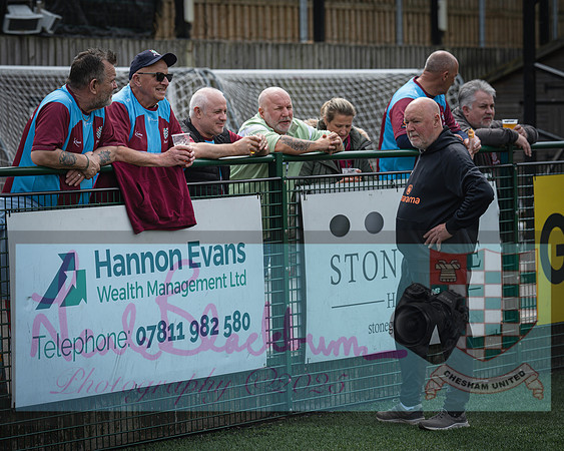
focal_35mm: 172
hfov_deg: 11.2
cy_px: 195
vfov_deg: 9.0
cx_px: 181
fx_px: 2875
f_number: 4
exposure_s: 1/1150
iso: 200
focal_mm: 135
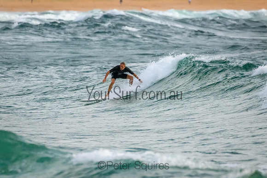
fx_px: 7418
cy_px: 89
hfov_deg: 2.1
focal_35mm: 1000
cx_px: 134
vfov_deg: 1.4
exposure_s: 1/4000
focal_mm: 1000
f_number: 11
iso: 6400
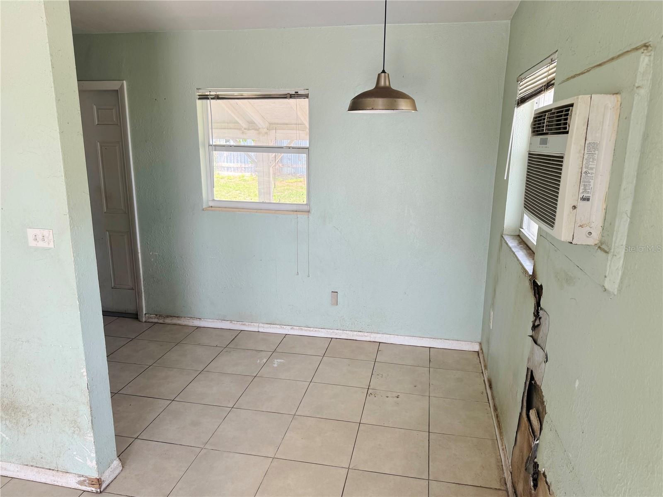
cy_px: 248
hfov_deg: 71.6
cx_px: 332
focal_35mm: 24
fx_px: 460
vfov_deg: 56.8
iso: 80
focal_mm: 6.76
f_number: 1.78
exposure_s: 1/162
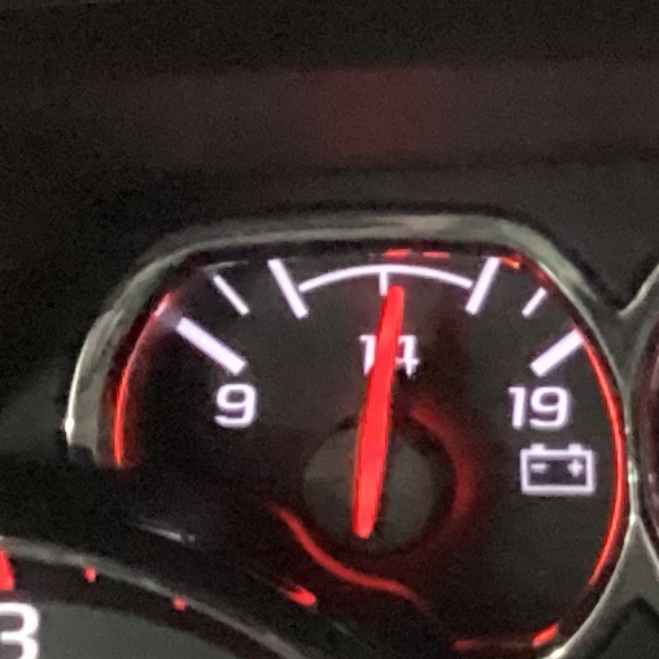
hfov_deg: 9.4
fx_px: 3791
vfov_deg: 9.7
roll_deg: -2.5
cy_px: 895
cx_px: 1206
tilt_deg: -28.0
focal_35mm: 176
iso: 800
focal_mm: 3.3
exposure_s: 1/20
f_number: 2.4
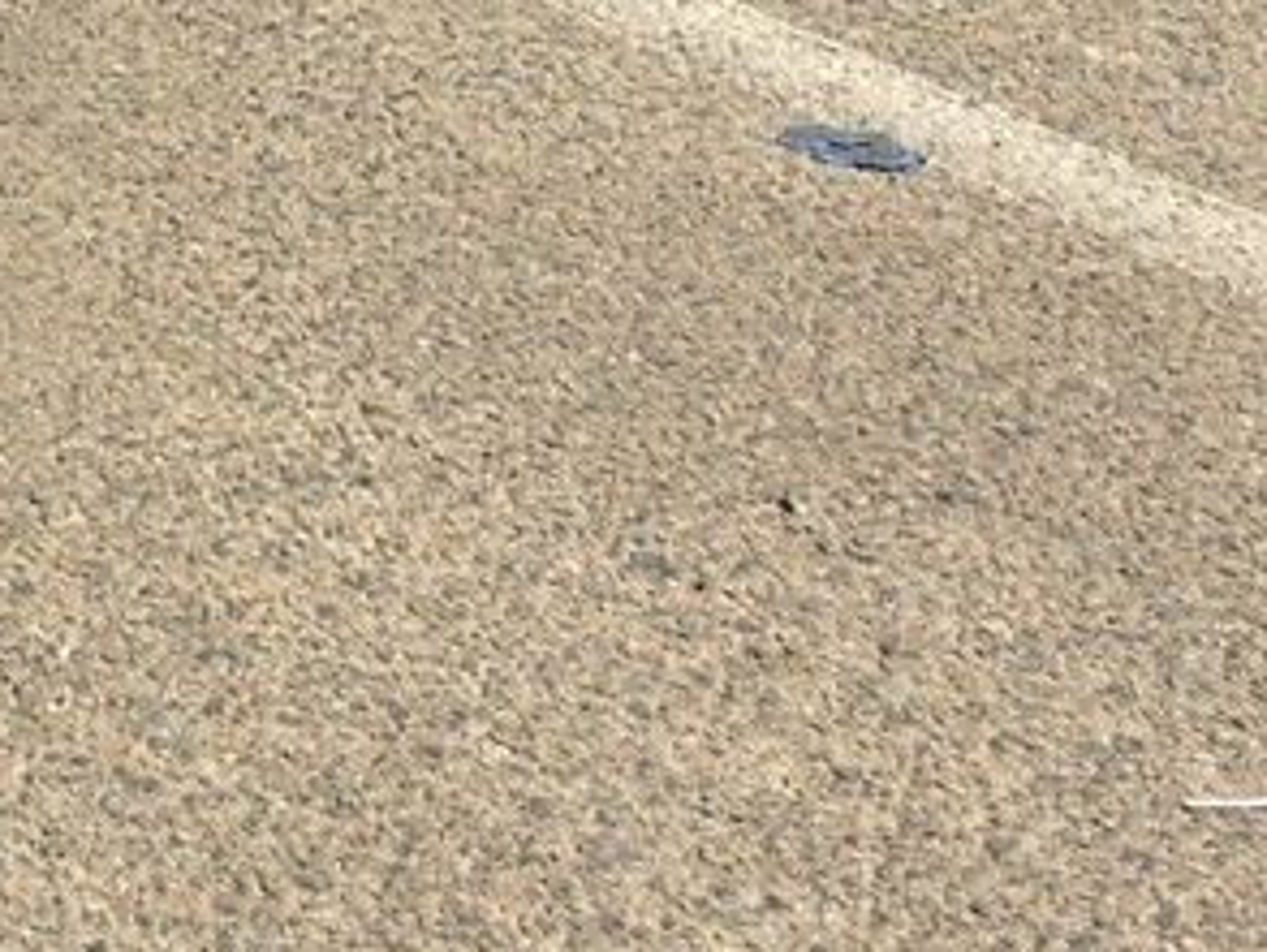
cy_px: -1275
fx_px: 4579
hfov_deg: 12.4
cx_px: -1763
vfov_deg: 10.4
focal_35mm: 125
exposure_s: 1/4887
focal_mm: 6.5
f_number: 1.4
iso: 64
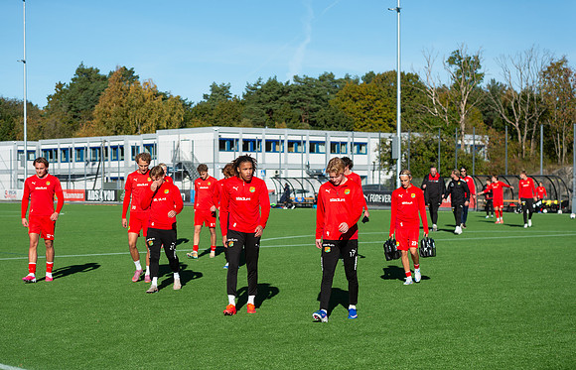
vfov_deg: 16.1
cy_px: 223
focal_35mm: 83
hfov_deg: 24.8
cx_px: 240
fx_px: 1307
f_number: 5
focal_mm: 70
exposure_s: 1/640
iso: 100
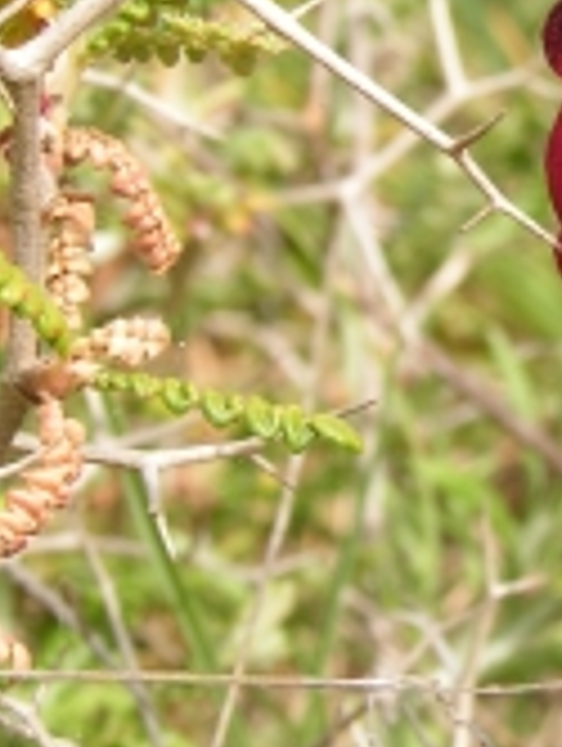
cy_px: 198
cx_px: 672
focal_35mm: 183
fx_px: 3951
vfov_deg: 10.8
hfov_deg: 8.1
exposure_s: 1/200
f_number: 5.6
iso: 50
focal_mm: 11.1
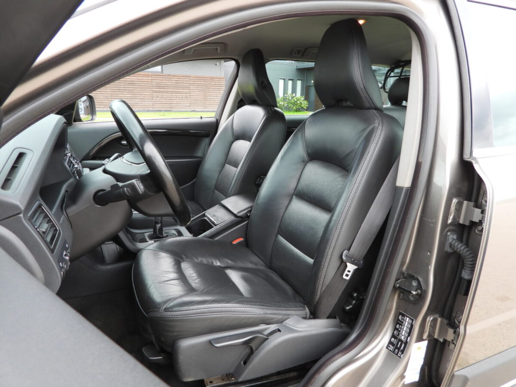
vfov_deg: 56.8
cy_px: 194
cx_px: 258
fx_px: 358
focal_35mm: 24
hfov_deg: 71.6
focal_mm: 4.3
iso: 100
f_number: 2.8
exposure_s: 1/60
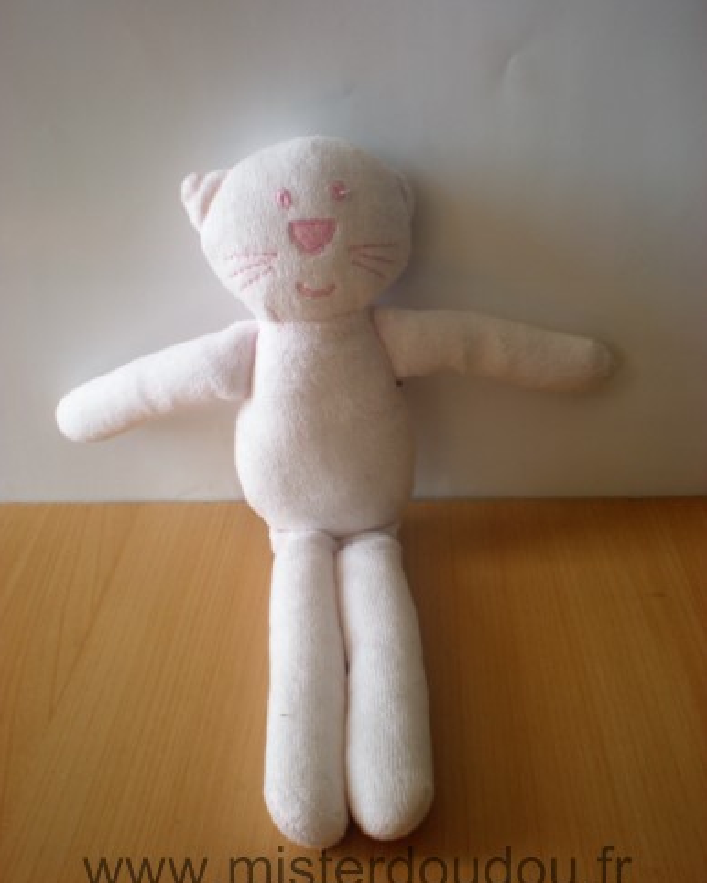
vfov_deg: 45.8
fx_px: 1046
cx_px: 355
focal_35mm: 40
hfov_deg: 37.4
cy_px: 429
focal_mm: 6.3
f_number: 3.1
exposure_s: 1/79.3
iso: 64
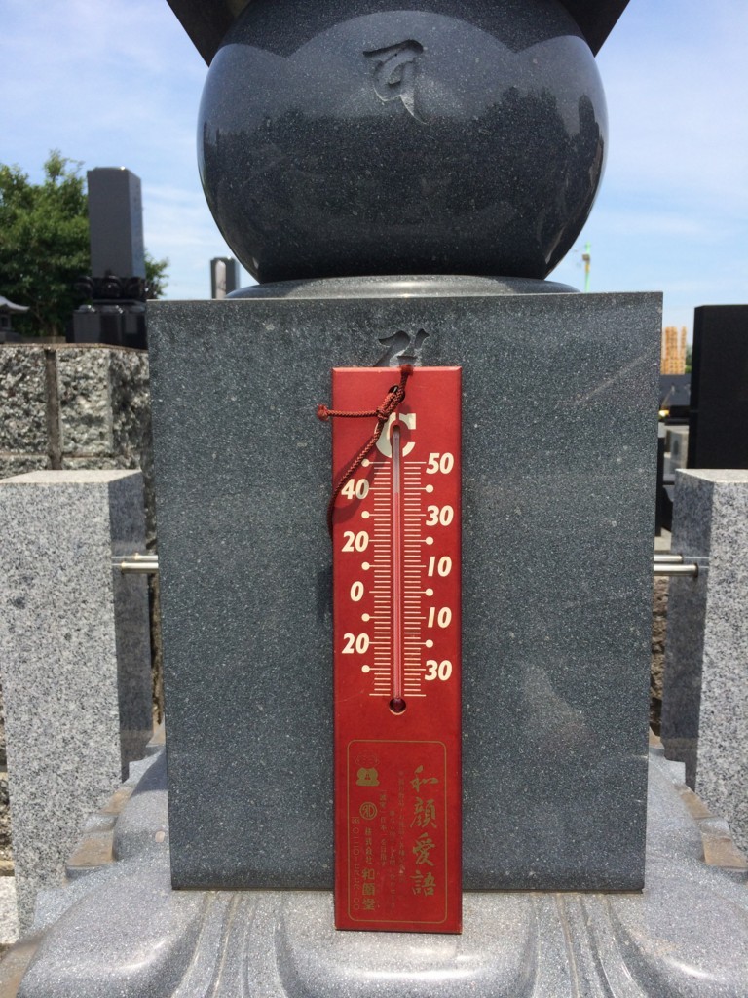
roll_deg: +2.5
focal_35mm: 29
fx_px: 836
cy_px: 499
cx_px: 374
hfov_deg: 48.2
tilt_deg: -13.5
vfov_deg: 61.7
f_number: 2.2
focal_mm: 4.15
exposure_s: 1/1953
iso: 32
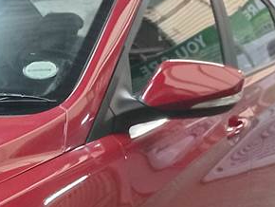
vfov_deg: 15.7
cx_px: -139
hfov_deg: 19.1
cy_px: 256
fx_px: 716
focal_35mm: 90
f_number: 1.8
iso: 200
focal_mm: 3.98
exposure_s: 1/34.5
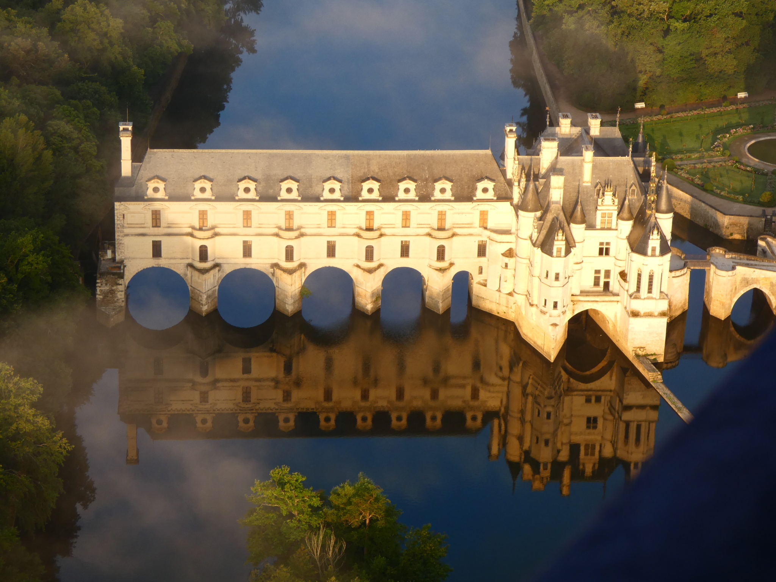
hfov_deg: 19.6
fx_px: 2242
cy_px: 291
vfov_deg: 14.8
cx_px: 388
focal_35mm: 100
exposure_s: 1/125
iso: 80
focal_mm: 17.9
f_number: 4.8
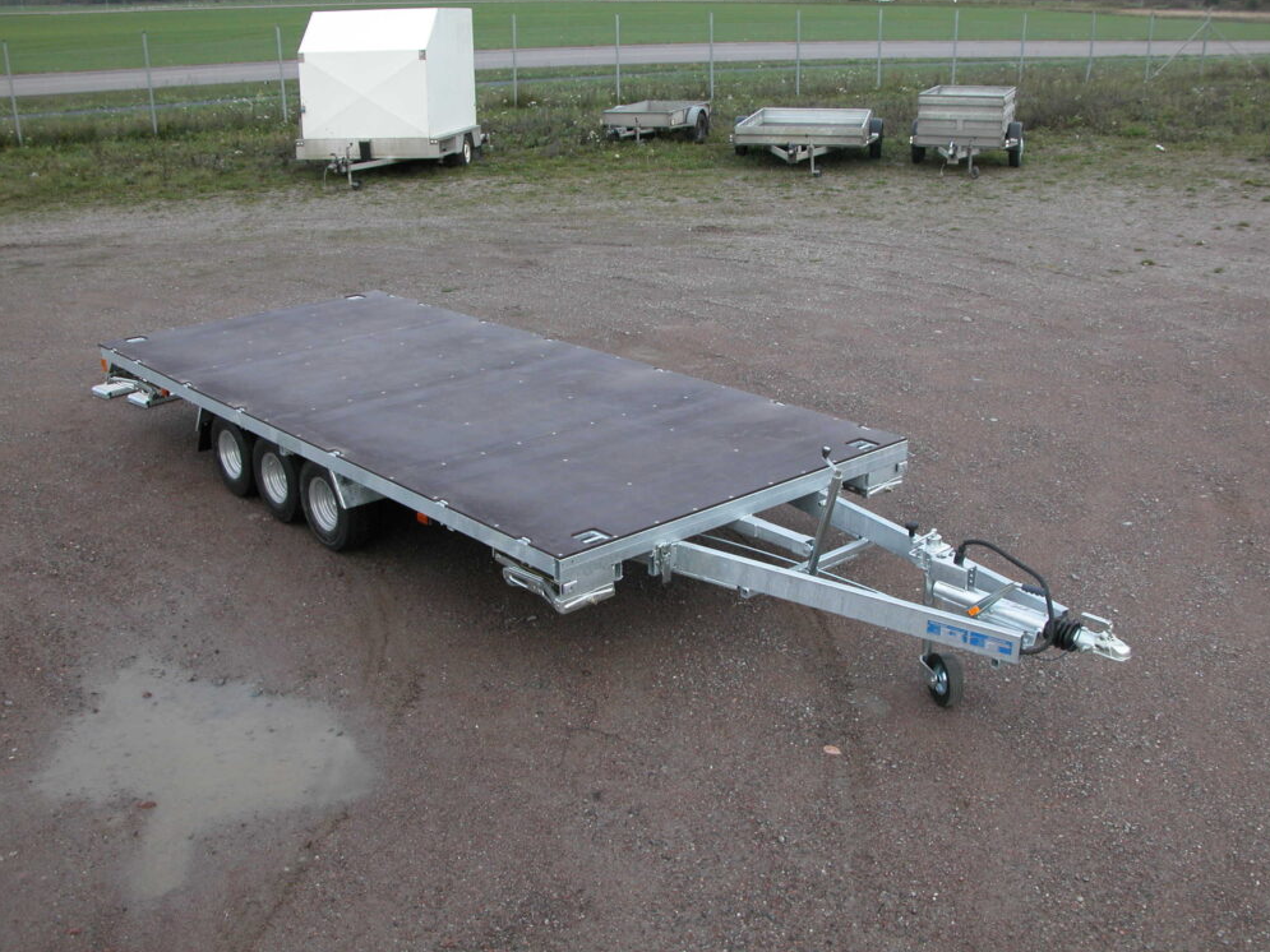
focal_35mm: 35
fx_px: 1284
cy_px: 482
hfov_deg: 52.6
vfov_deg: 40.7
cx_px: 632
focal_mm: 8.9
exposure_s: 1/136
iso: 100
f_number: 4.5
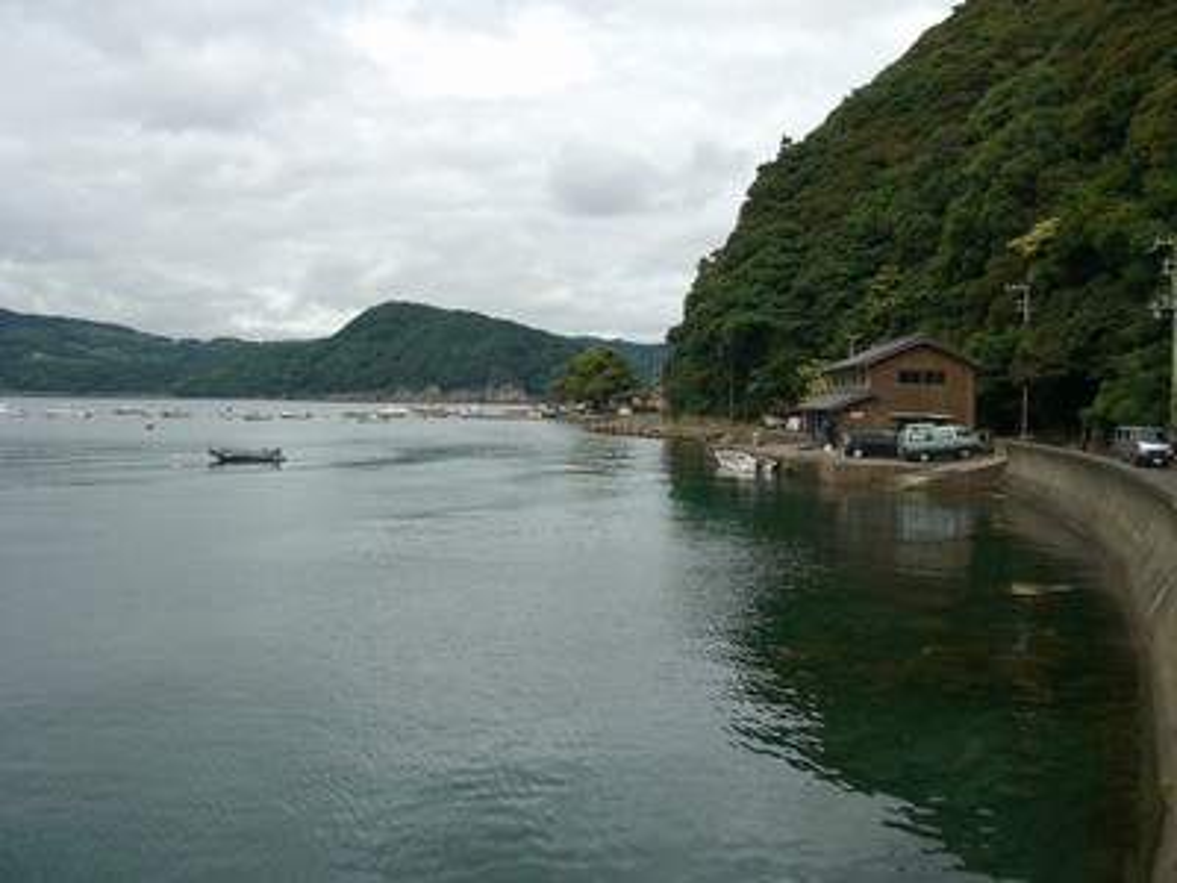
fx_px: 1292
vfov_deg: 37.7
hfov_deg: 49.0
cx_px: 588
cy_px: 442
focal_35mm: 38
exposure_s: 1/250
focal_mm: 7.9
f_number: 5.6
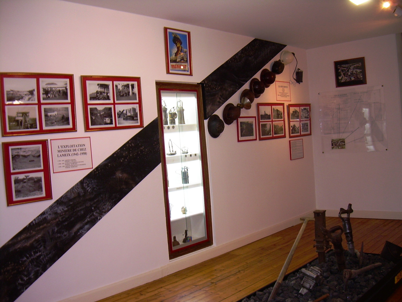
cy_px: 151
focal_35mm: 38
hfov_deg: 49.0
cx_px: 201
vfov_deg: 37.7
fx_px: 441
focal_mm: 6.3
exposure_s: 1/30
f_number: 2.8
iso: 50
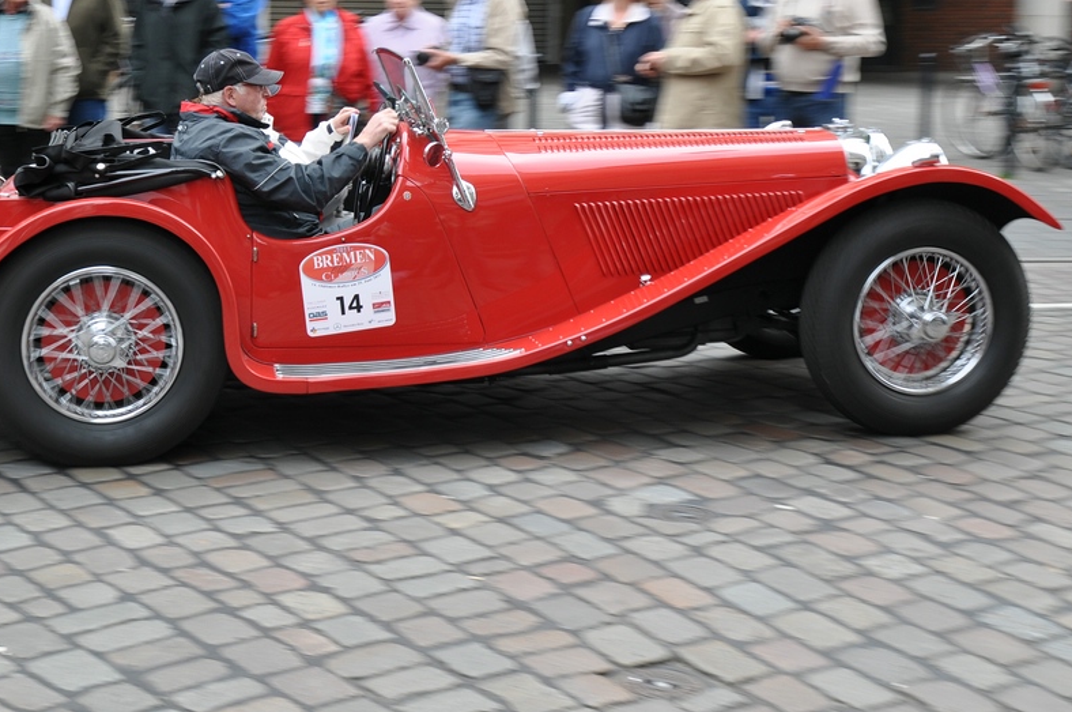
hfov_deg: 31.4
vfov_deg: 21.0
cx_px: 450
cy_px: 189
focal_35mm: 64
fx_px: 1903
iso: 200
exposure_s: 1/100
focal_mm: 28
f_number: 8
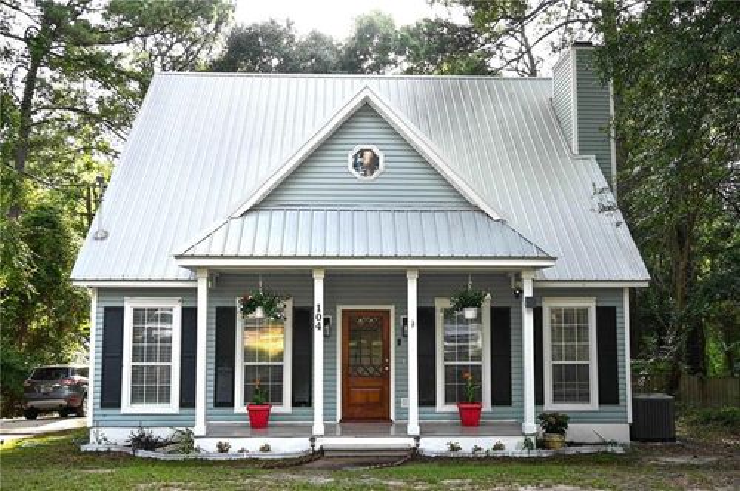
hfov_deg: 60.3
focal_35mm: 31
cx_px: 370
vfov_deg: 42.2
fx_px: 636
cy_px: 246
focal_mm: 21
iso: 200
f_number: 4.5
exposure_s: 1/160
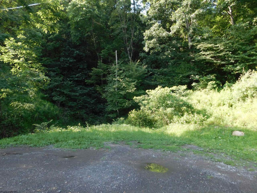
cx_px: 128
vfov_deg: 58.9
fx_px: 171
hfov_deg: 73.9
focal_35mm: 23
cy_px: 96
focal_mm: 4
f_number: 3
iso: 125
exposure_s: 1/125
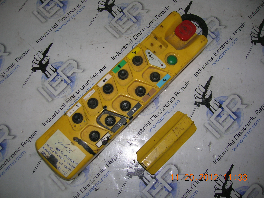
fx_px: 259
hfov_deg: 54.0
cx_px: 132
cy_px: 99
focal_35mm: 34
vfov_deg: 41.7
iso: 50
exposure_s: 1/60.1
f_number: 2.9
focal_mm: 5.7
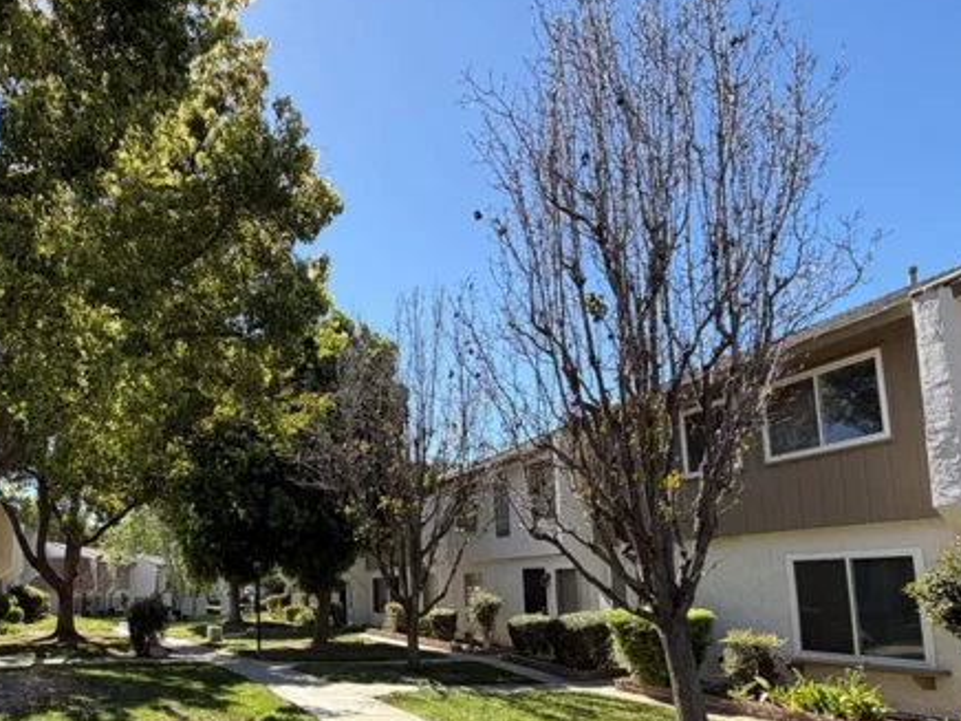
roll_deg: +1.8
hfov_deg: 69.8
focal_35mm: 24
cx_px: 332
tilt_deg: +5.3
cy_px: 514
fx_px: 666
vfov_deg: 54.9
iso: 40
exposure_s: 1/535
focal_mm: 2.22
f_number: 2.2
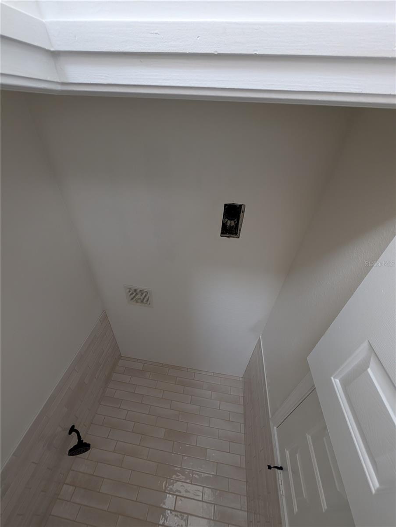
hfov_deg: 94.6
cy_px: 264
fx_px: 183
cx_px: 198
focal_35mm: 12
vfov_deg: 110.5
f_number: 1.7
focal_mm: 2.02
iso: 80
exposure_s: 1/137
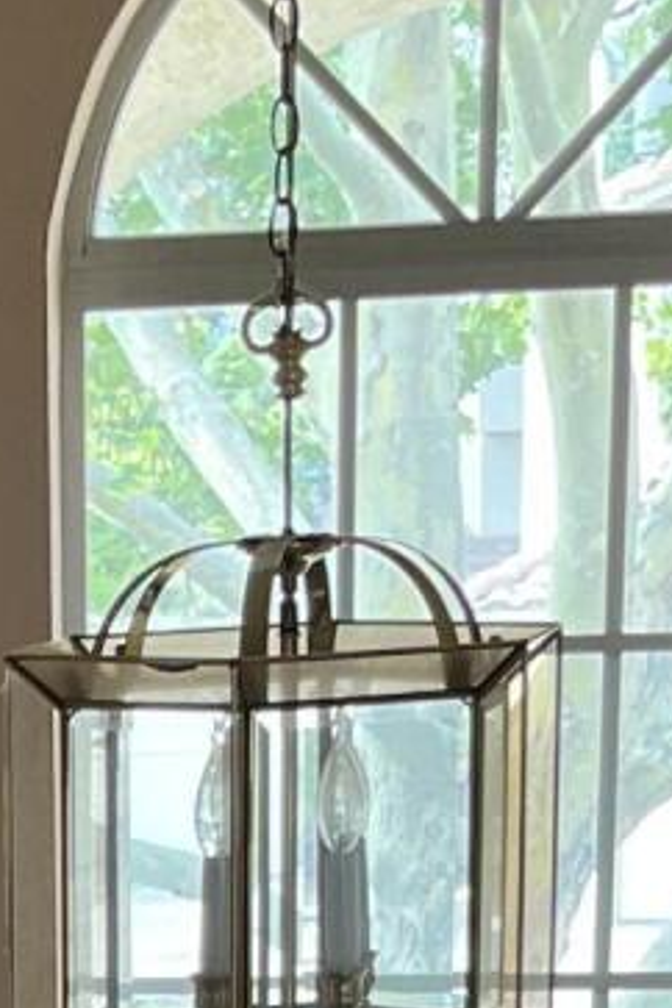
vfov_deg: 12.4
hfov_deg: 9.0
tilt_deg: -19.0
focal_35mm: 149
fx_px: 4172
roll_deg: +3.3
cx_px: -292
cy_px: 1883
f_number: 1.6
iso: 125
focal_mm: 5.1
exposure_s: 1/117
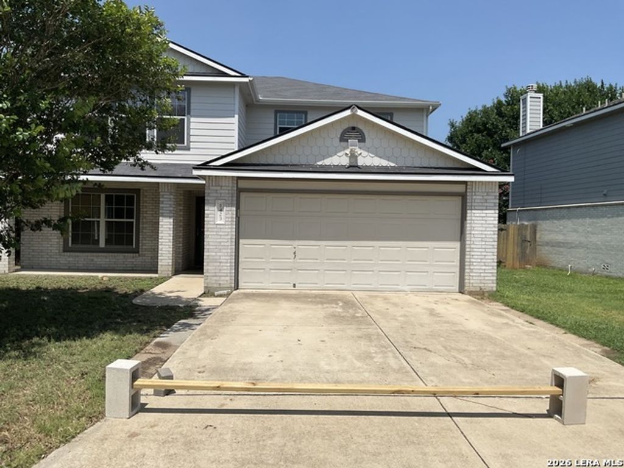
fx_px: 523
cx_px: 312
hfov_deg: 61.7
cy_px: 234
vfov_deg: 48.2
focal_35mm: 29
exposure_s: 1/3534
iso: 16
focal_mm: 3
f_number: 1.8
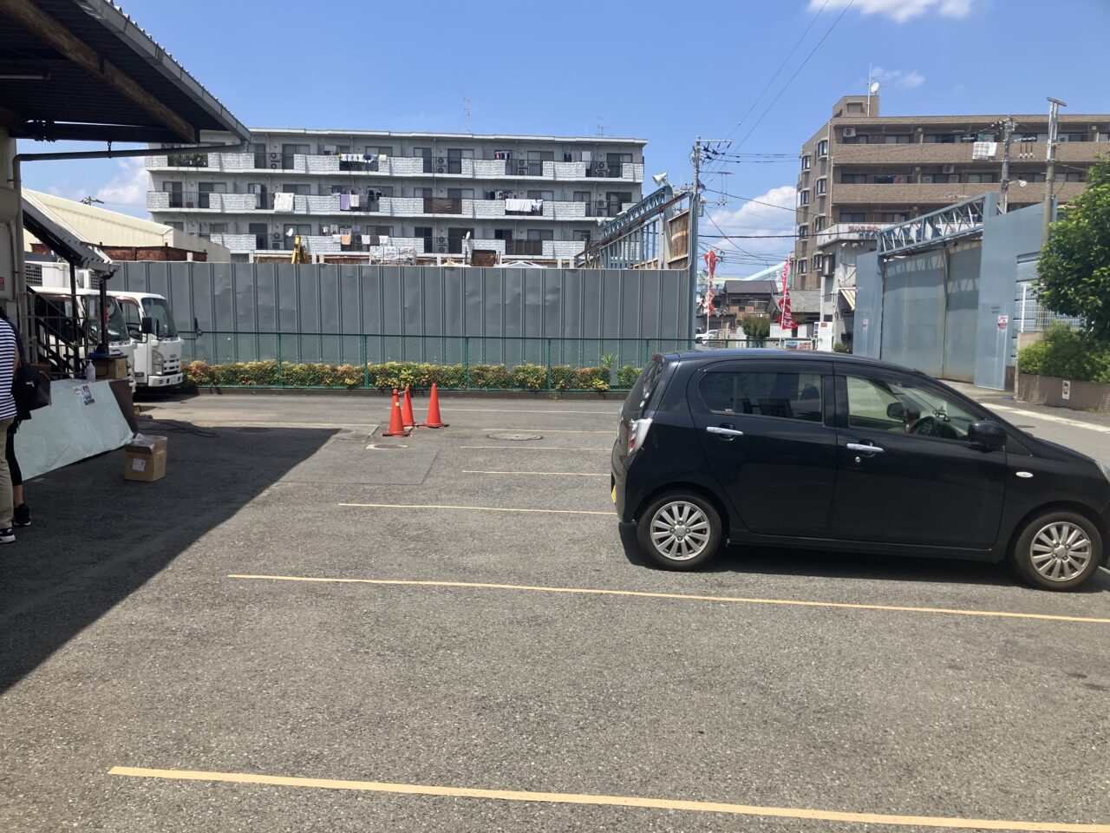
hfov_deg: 63.4
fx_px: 898
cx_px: 555
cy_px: 416
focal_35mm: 28
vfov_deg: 49.7
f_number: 1.8
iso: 32
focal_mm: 3.99
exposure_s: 1/1736
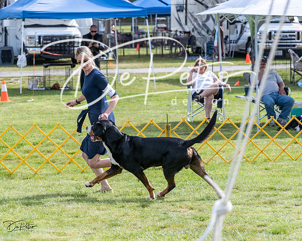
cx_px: 128
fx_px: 1431
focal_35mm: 160
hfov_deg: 12.0
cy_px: 105
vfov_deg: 9.6
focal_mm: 126
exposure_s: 1/1250
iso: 400
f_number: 5.6
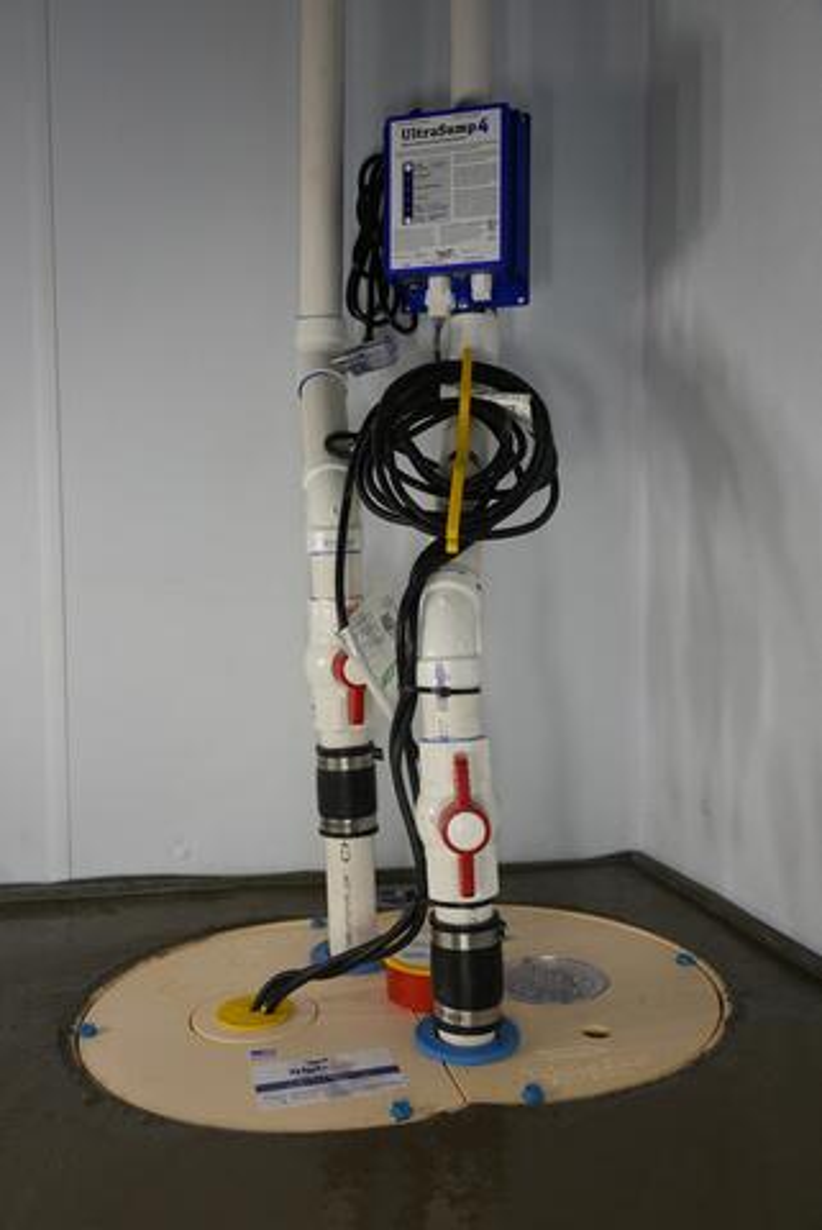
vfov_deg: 61.9
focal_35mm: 30
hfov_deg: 43.7
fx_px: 1025
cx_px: 411
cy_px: 615
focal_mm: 30
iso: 320
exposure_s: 1/160
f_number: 4
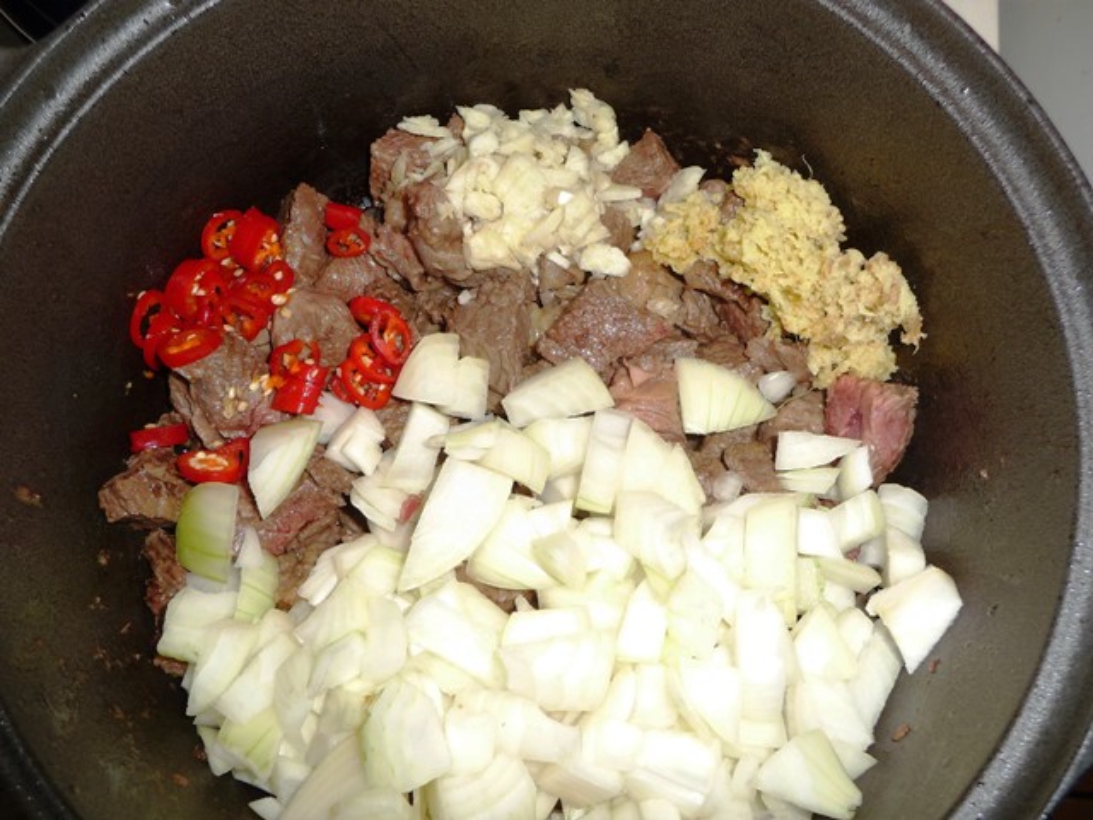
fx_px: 947
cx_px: 546
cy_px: 410
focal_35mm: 30
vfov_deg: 46.8
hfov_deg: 60.0
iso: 100
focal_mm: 5
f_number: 3.4
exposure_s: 1/30
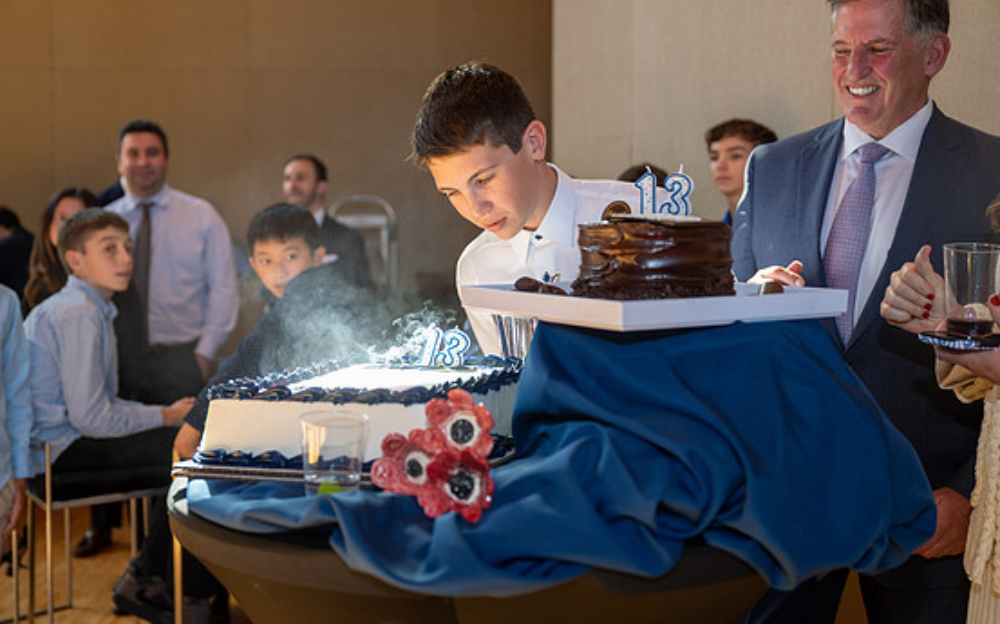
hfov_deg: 43.5
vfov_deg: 28.0
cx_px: 485
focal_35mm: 46
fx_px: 1253
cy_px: 298
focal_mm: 43
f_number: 3.2
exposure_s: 1/250
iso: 500
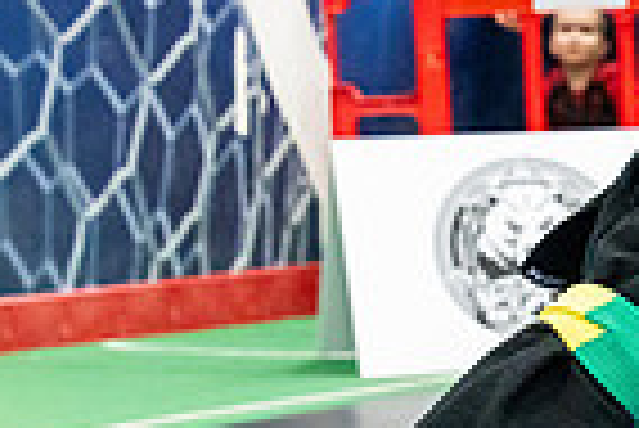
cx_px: 927
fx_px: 5082
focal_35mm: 286
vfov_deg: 4.8
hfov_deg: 7.1
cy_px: 421
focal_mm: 70
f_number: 4
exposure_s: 1/400
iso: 4000
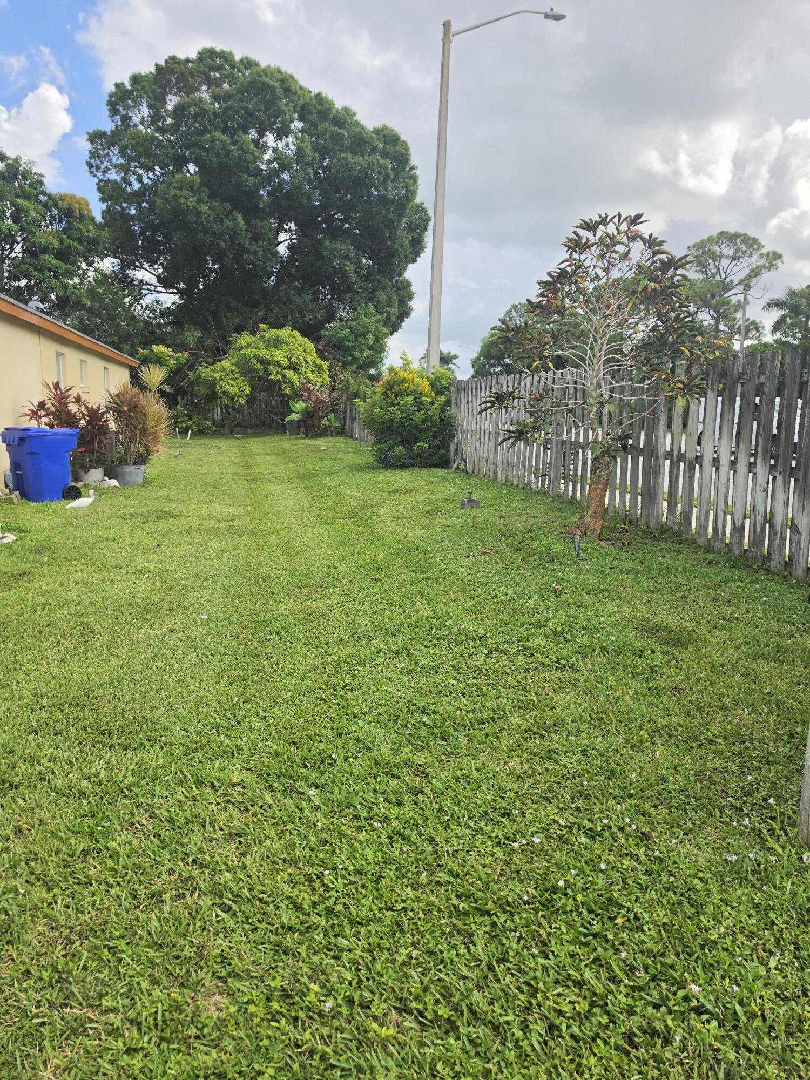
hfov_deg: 58.9
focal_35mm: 23
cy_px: 540
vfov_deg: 73.9
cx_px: 405
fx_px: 718
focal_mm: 6.5
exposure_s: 1/5955
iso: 64
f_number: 1.4
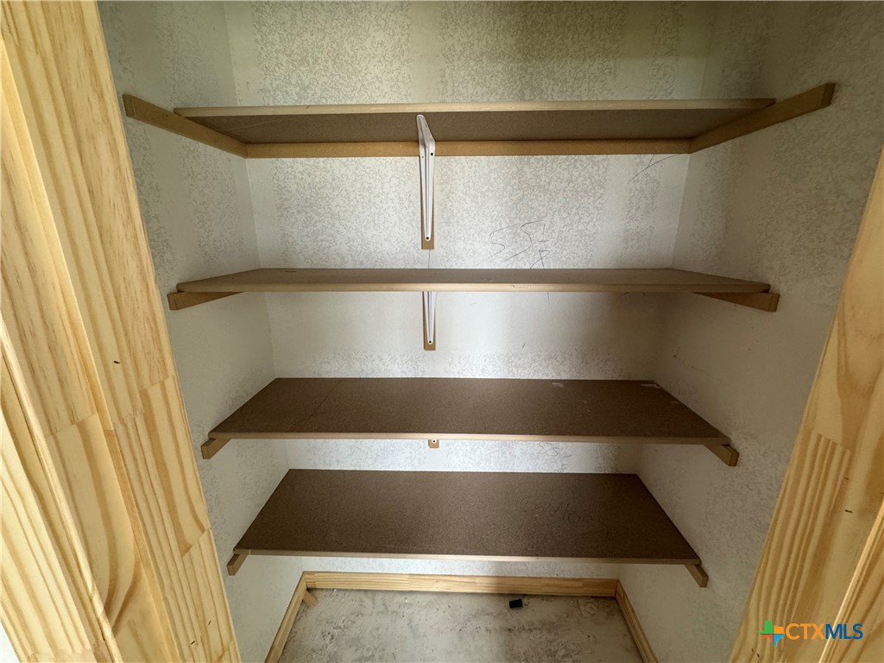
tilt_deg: -15.9
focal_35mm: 14
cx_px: 442
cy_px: 332
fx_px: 358
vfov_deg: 85.7
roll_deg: -0.1
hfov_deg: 102.1
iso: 250
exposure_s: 1/99
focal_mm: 2.22
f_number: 2.2
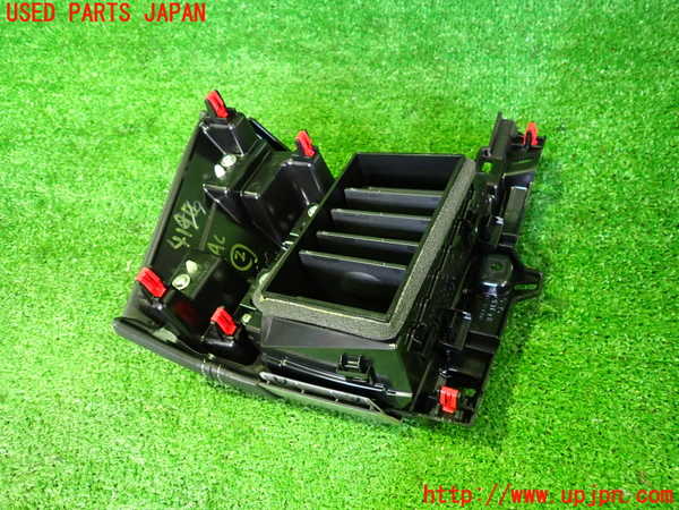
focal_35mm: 25
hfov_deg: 69.4
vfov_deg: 54.9
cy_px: 255
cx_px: 340
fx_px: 490
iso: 800
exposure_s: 1/25
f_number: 2
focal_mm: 4.5
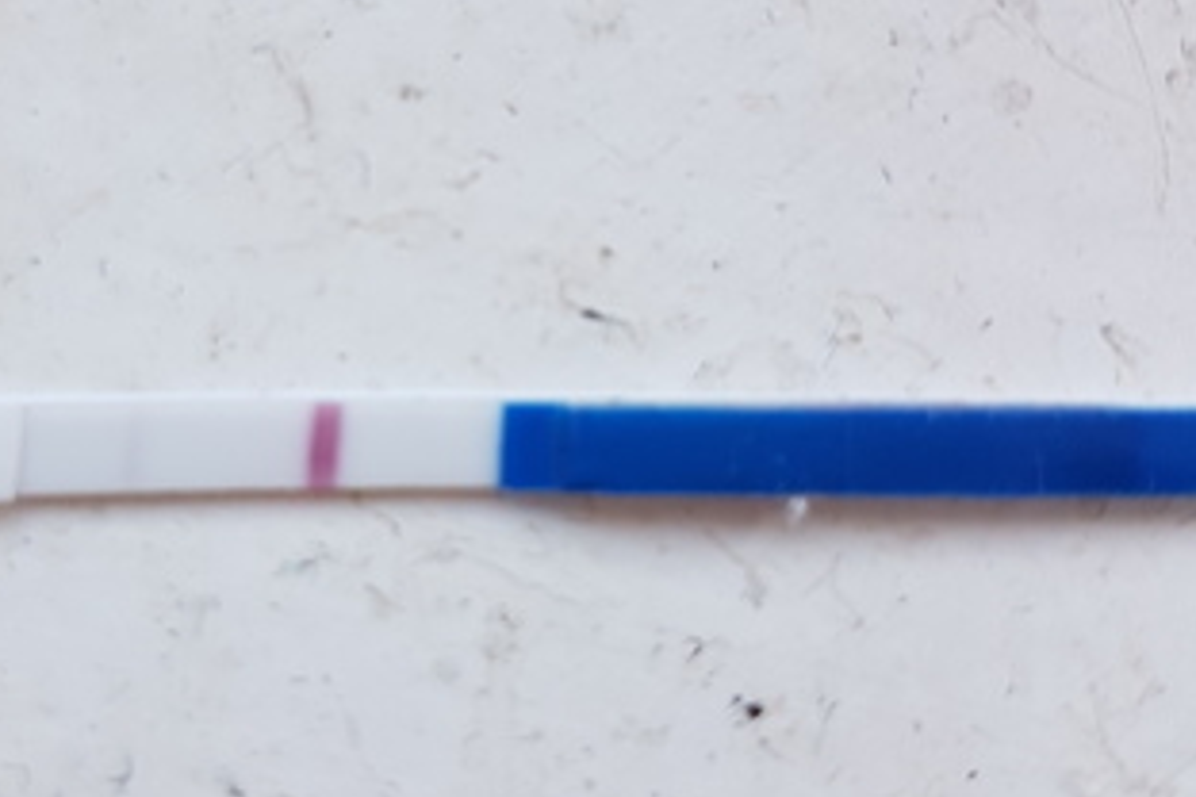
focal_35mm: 52
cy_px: 188
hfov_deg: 37.7
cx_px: 380
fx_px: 1727
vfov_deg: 25.6
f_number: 1.7
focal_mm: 4.2
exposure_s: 1/100
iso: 64
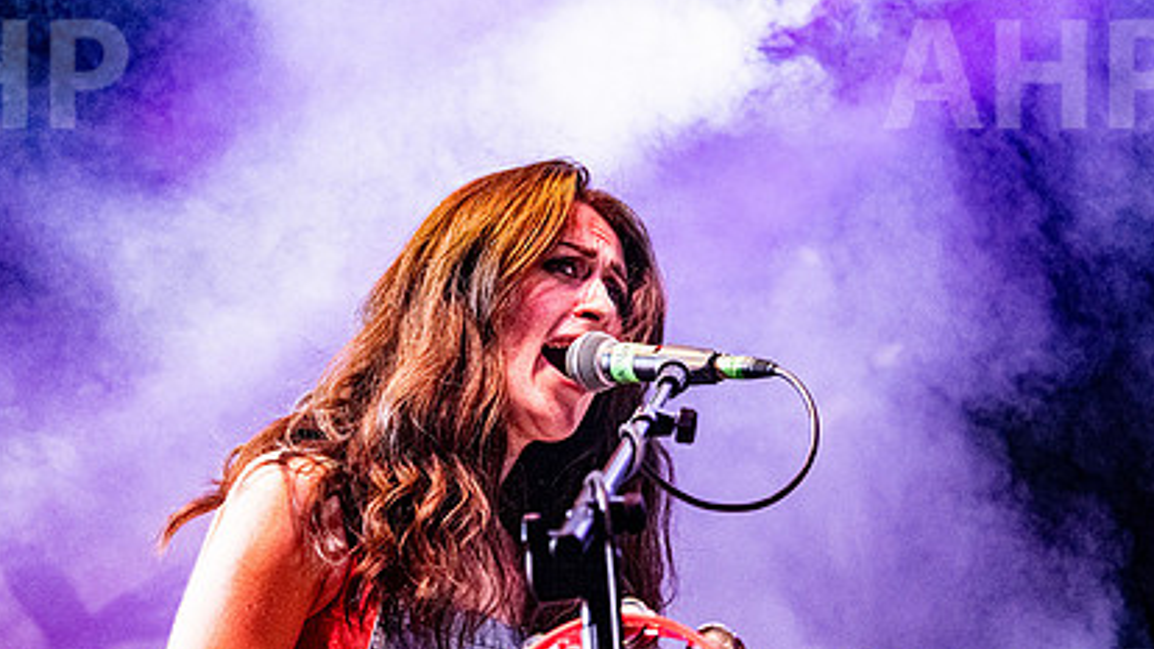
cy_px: 405
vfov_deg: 7.9
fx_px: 4713
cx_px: 505
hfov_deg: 14.0
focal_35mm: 154
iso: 4000
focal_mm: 105
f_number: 5
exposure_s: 1/500
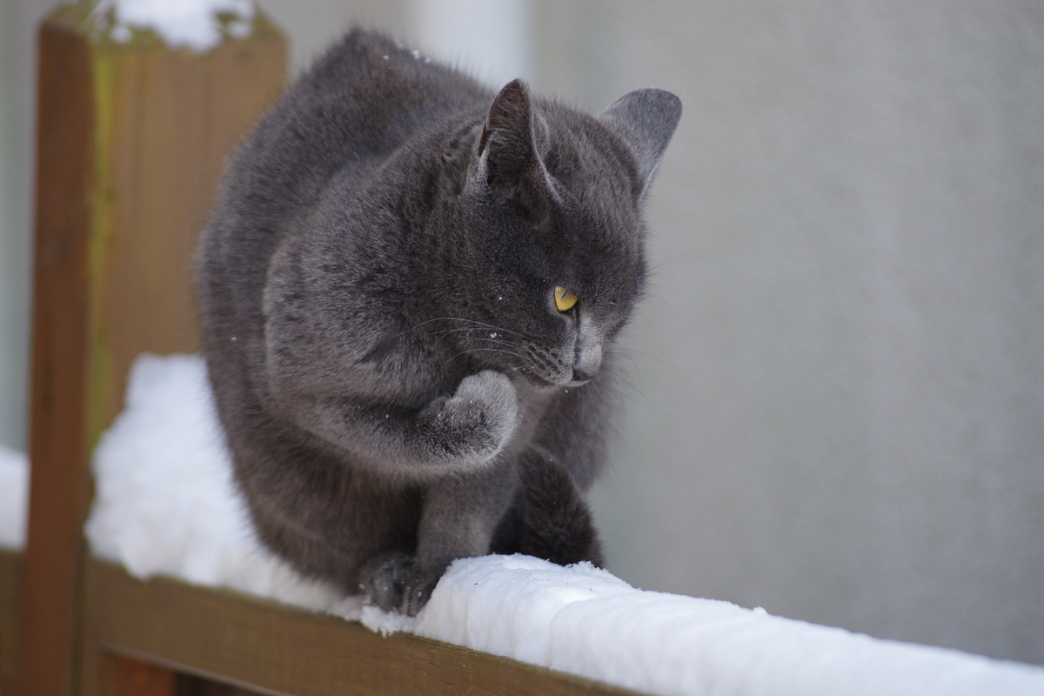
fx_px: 9134
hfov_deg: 6.5
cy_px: 348
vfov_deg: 4.4
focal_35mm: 315
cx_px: 522
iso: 400
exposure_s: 1/250
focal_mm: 210
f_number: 4.5
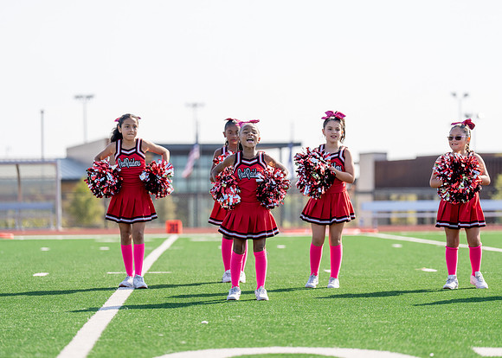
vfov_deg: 10.2
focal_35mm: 141
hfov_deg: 14.2
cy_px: 179
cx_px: 251
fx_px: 2016
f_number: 2.8
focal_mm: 135
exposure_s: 1/1250
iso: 100
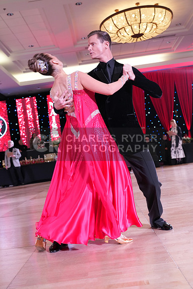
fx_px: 321
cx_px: 96
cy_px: 144
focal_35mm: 40
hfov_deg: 33.4
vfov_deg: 48.4
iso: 2500
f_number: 4
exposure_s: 1/250
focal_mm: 40
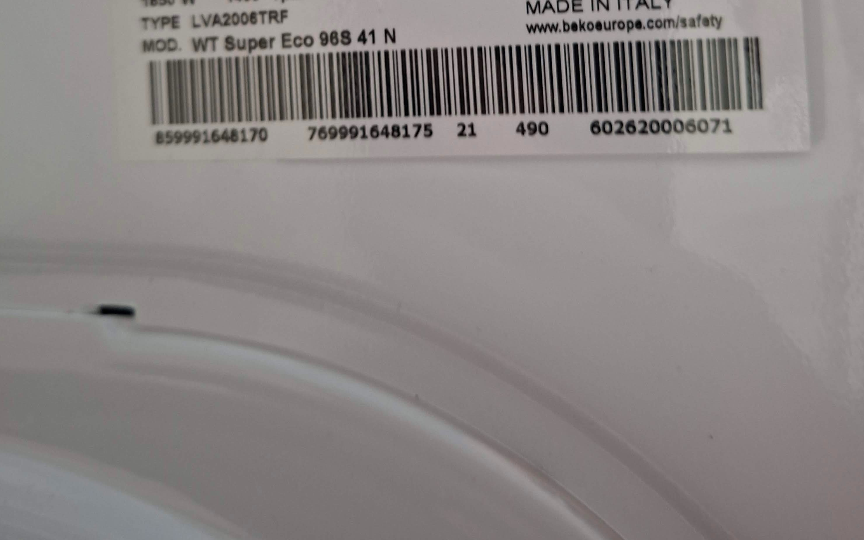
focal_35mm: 33
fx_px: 777
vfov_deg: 33.7
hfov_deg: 58.1
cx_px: 436
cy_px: -42
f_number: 1.8
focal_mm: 5.54
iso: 400
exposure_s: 1/25
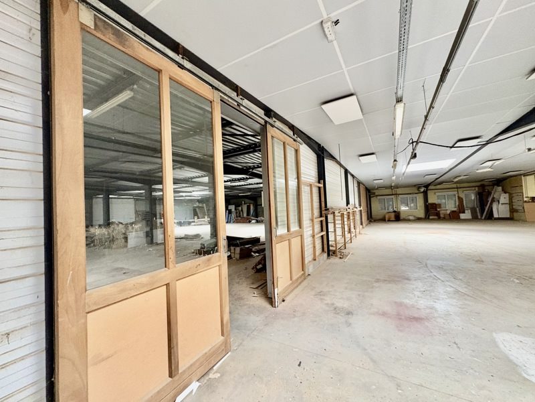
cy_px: 201
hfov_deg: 102.1
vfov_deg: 85.7
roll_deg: +3.4
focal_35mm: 14
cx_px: 268
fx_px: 216
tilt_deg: +3.1
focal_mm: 2.22
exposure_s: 1/60
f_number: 2.2
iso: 500
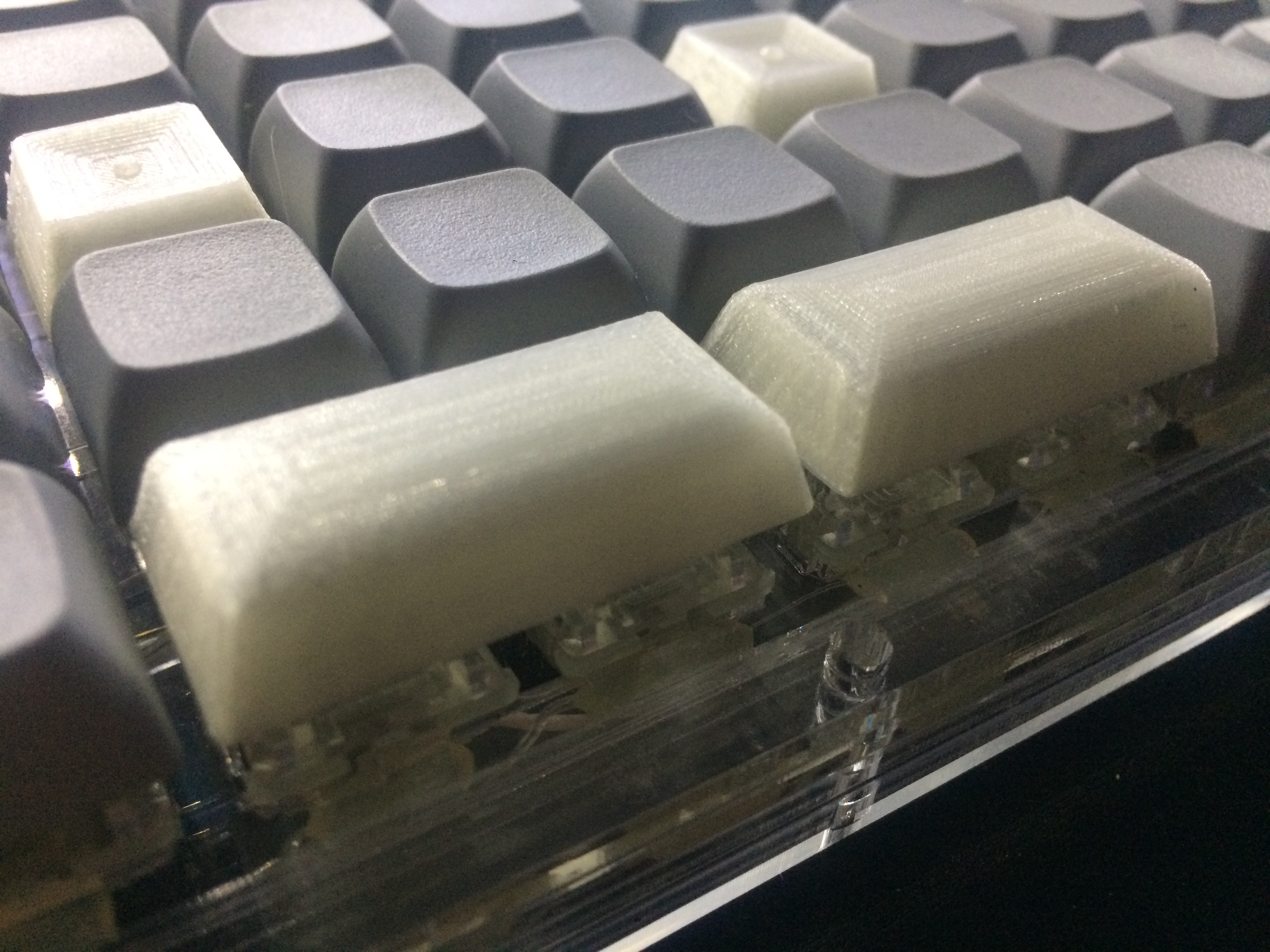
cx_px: 635
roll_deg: -6.2
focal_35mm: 29
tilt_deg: -41.4
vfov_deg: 48.2
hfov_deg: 61.7
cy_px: 476
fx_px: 1064
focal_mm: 4.15
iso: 320
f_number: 2.2
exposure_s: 1/33
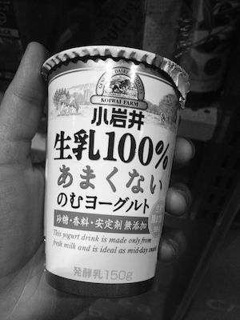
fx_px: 277
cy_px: 160
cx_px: 120
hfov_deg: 46.8
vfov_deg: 60.0
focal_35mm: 30
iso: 50
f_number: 2.2
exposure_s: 1/30
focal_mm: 4.12
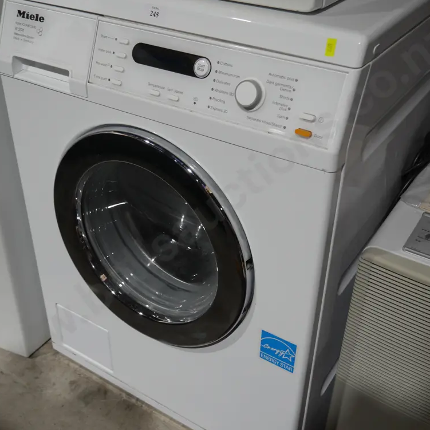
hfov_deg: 40.9
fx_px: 576
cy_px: 211
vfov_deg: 40.9
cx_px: 213
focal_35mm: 41
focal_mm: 17
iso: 200
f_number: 4
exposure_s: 1/60
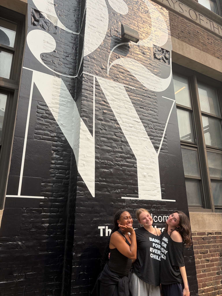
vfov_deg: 67.3
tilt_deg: +17.9
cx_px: 111
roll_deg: +0.3
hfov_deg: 53.1
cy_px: 148
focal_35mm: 26
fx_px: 222
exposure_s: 1/1626
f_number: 1.6
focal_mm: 5.96
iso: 50
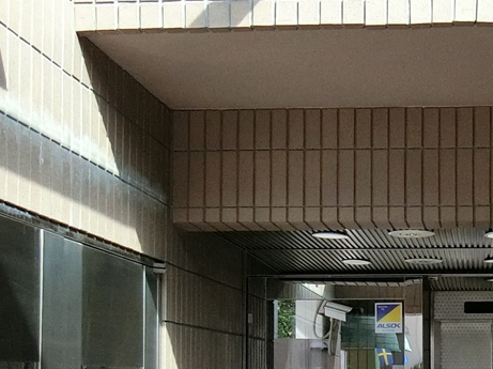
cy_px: 380
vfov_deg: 21.4
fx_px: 939
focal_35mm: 66
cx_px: 400
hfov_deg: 28.7
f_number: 2.7
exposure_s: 1/1000
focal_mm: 4.06
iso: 320
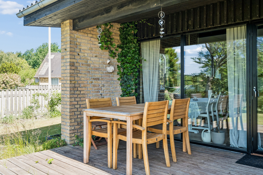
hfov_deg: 60.3
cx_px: 132
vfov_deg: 42.3
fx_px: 226
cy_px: 88
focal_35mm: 31
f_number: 6.3
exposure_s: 1/250
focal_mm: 31
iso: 400
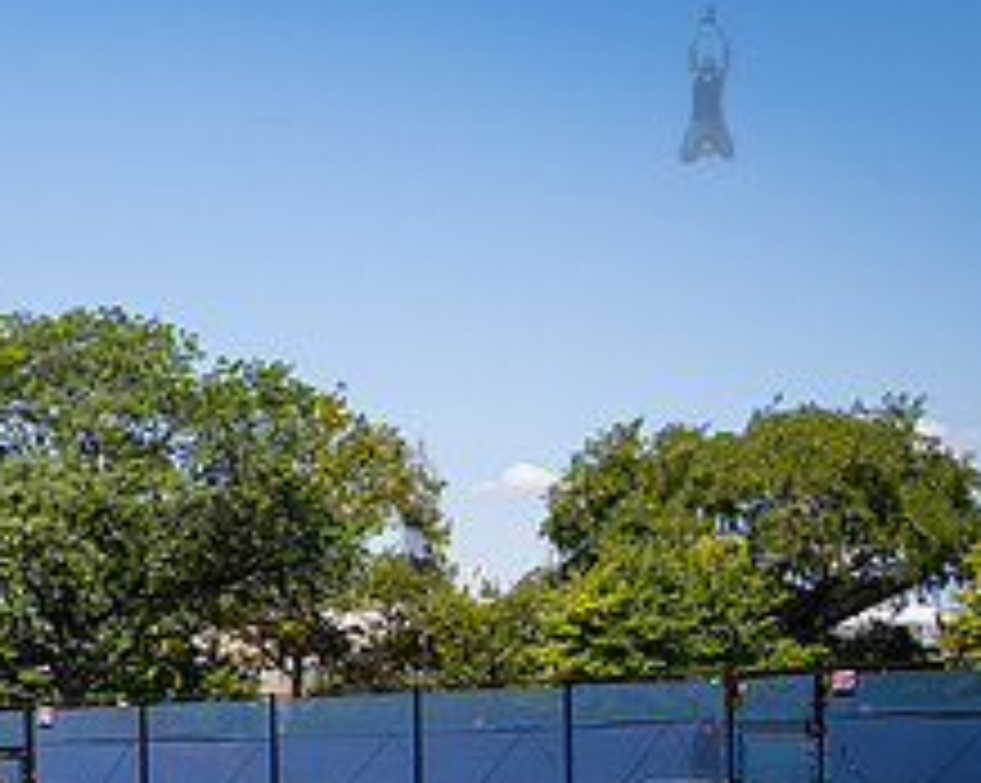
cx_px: -166
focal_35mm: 89
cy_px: 734
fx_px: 2582
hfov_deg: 20.3
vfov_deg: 17.0
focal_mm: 35
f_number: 4
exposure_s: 1/800
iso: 100
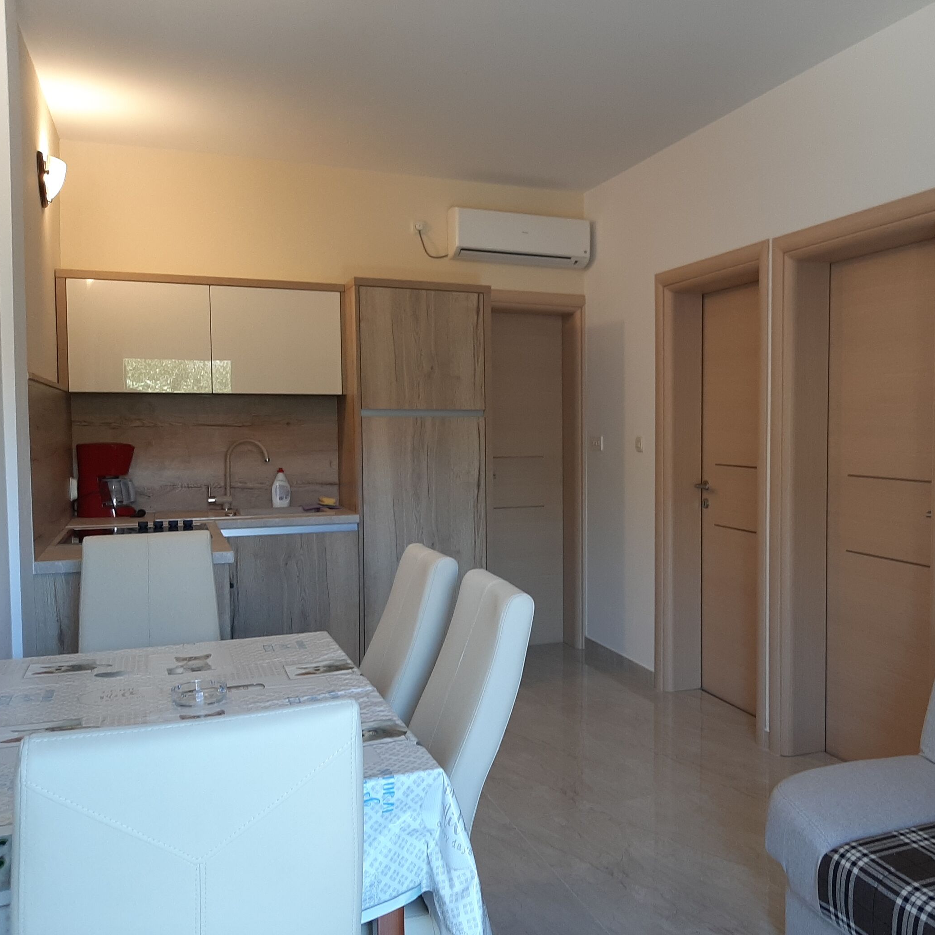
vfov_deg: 52.5
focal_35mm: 31
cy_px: 464
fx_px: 947
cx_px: 625
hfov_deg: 51.5
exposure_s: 1/50
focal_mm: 3.93
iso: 64
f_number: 1.7
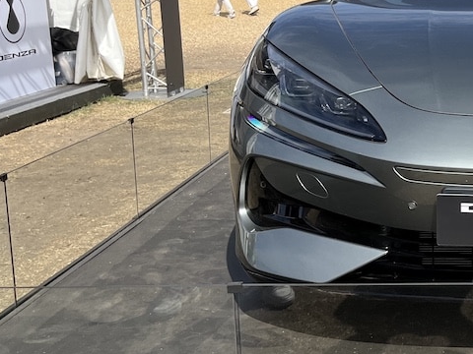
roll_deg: +0.3
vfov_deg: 22.5
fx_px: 888
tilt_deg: -11.6
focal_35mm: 65
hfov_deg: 26.8
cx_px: 552
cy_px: 138
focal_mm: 5.1
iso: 50
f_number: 1.6
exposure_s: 1/3876
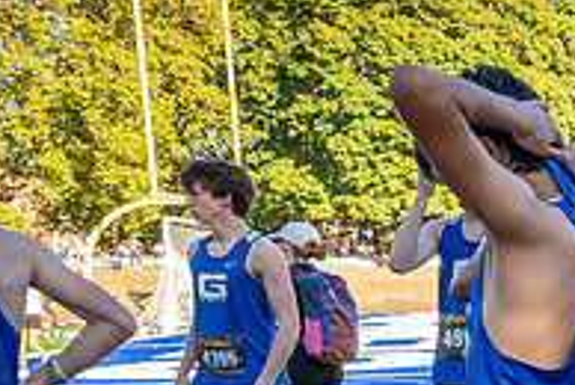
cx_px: 1118
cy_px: 408
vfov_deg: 14.3
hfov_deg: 16.8
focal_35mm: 94
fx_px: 1504
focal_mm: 24
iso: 1100
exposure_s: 1/800
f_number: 5.6
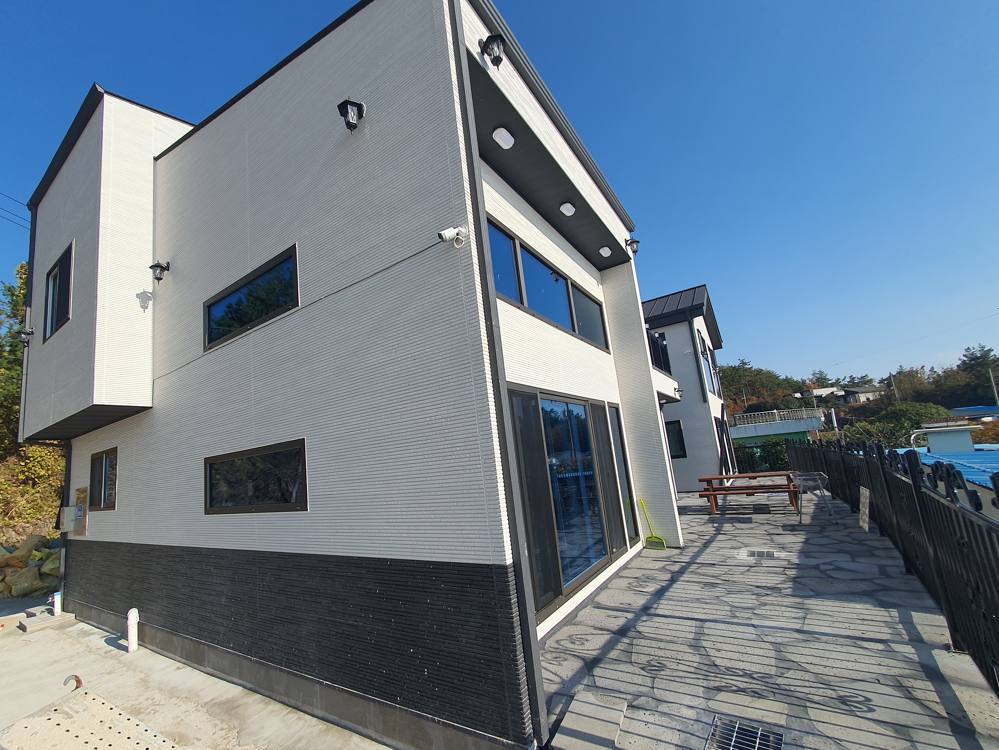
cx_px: 466
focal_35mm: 14
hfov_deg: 101.9
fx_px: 404
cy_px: 390
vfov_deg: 85.6
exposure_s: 1/962
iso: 50
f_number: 2.2
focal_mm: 1.8
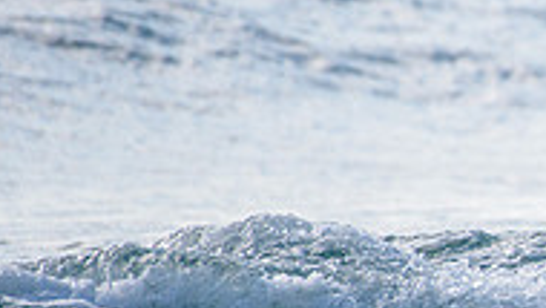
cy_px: 280
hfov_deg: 1.1
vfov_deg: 0.6
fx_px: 28457
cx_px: 985
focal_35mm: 1965
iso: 180
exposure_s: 1/2000
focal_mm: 500
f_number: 5.6
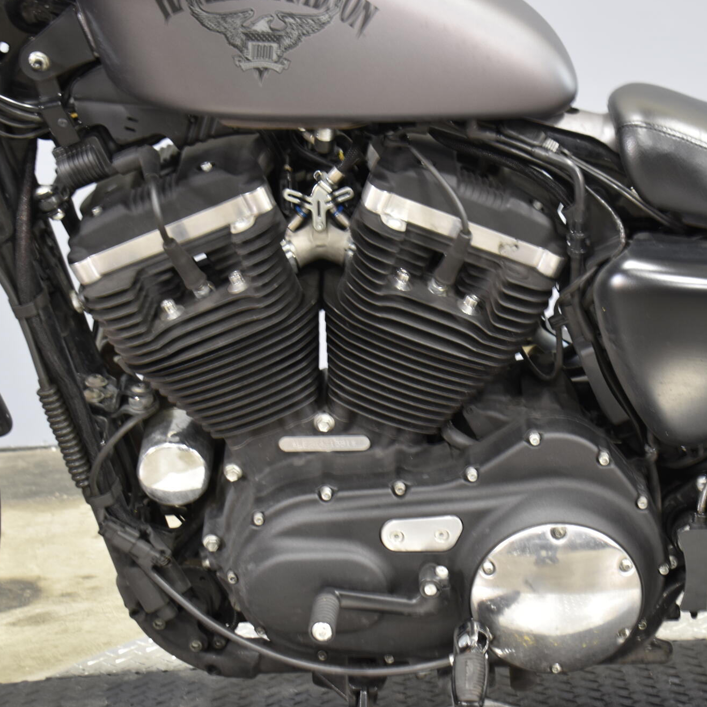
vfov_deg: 19.5
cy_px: 355
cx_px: 460
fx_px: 2057
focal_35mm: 89
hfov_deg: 19.5
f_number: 5.3
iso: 400
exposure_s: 1/3
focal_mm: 46
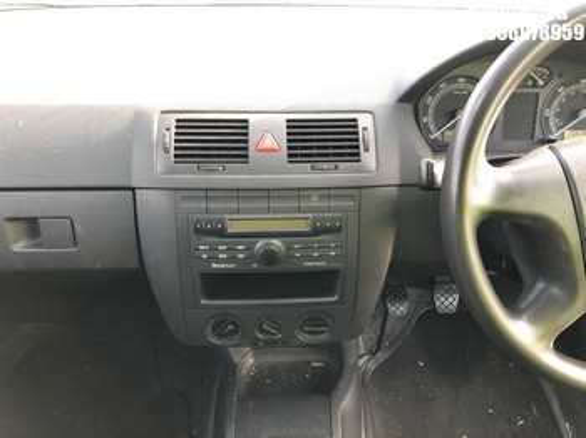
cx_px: 293
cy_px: 219
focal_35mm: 28
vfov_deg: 49.7
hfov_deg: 63.5
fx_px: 474
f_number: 1.8
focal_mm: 4
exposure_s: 1/30
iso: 25
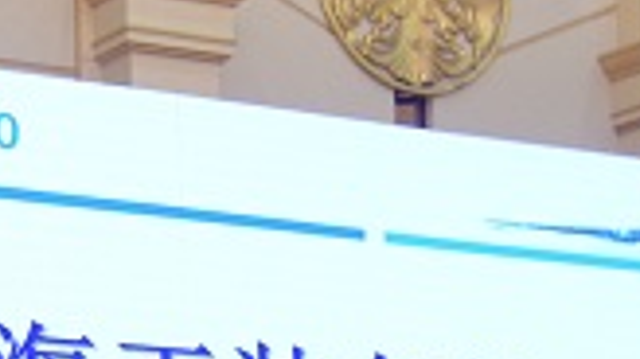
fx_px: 2680
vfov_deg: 7.4
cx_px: -219
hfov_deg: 13.1
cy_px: 654
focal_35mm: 158
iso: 1600
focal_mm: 38
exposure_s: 1/160
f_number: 4.5
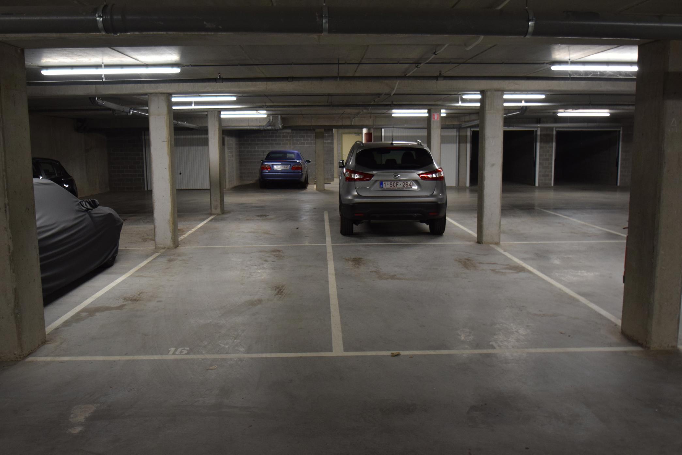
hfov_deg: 60.3
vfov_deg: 42.3
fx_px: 587
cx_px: 332
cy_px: 225
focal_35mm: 31
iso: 800
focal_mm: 20
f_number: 4.2
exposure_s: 1/60
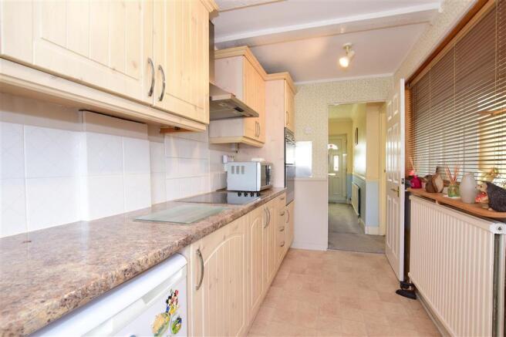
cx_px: 253
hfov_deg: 95.0
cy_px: 168
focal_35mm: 16
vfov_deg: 72.0
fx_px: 232
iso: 500
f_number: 13
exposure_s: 1/6
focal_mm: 11
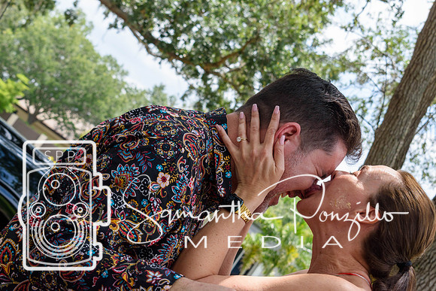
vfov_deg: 16.6
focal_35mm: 82
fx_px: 999
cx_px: 218
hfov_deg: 24.6
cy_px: 146
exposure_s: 1/250
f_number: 8
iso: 220
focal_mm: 55
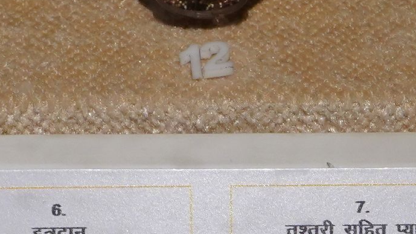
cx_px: 503
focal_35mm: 73
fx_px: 805
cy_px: 320
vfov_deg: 15.6
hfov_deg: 25.8
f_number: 5.6
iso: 800
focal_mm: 24
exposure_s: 1/100
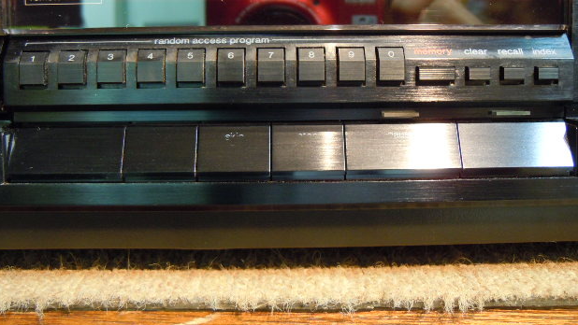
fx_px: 675
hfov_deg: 46.4
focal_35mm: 44
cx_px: 295
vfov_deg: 26.9
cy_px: 105
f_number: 3.7
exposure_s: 1/3
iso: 400
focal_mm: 7.1
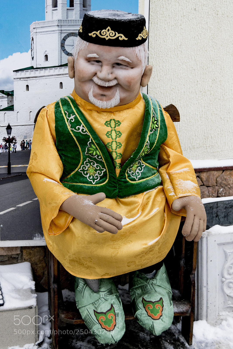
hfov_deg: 28.9
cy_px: 174
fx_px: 451
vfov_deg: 42.3
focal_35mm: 46
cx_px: 116
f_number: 4.2
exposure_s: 1/320
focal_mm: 31
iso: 200
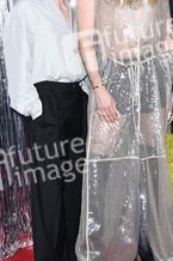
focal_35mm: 88
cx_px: 157
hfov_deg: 15.3
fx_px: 635
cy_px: 107
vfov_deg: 23.1
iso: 400
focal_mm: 48
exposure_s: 1/250
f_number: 5.6
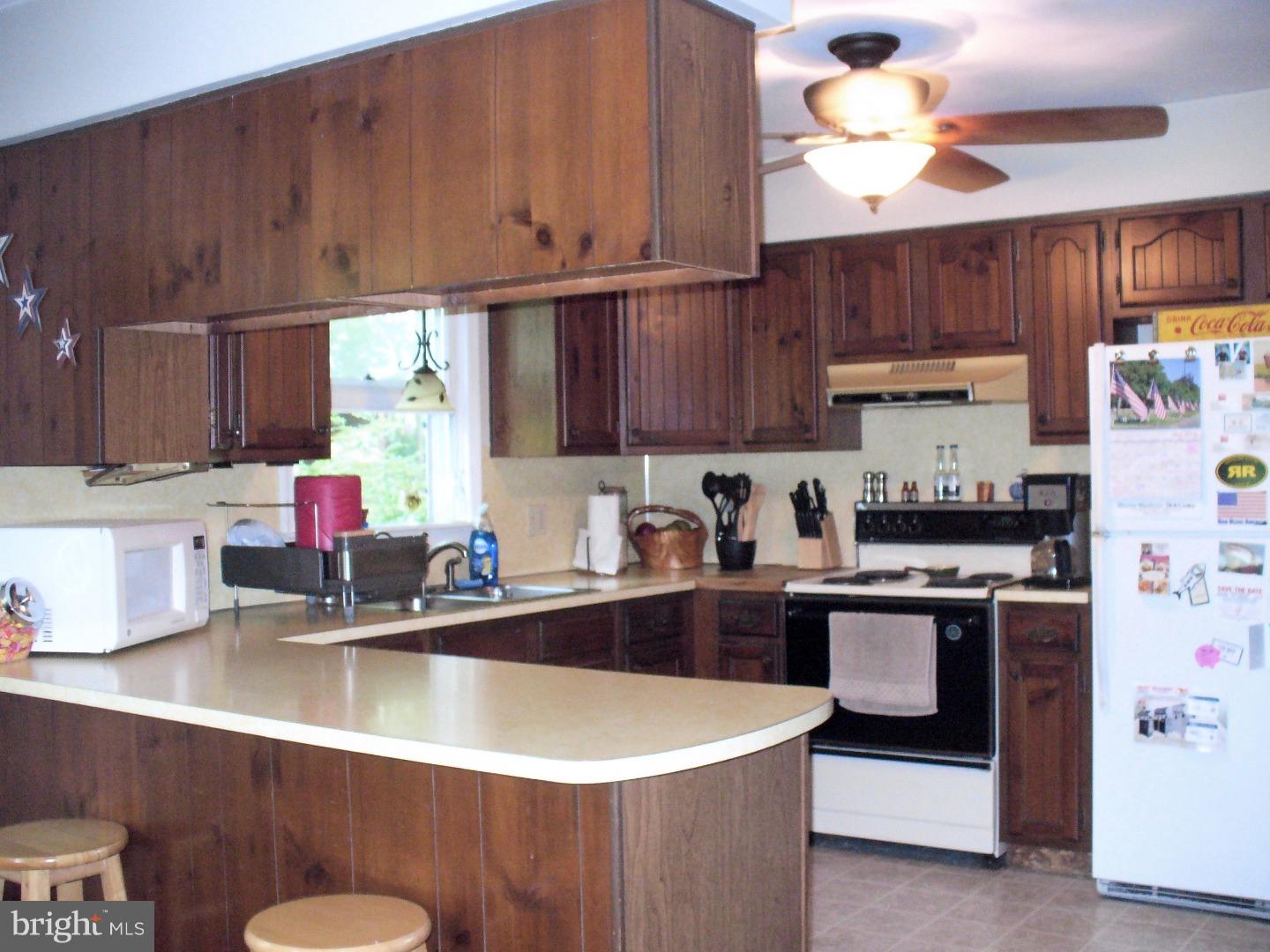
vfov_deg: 38.7
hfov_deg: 50.1
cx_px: 635
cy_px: 476
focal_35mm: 37
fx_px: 1357
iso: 400
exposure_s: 1/30
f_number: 2.8
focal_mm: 6.1
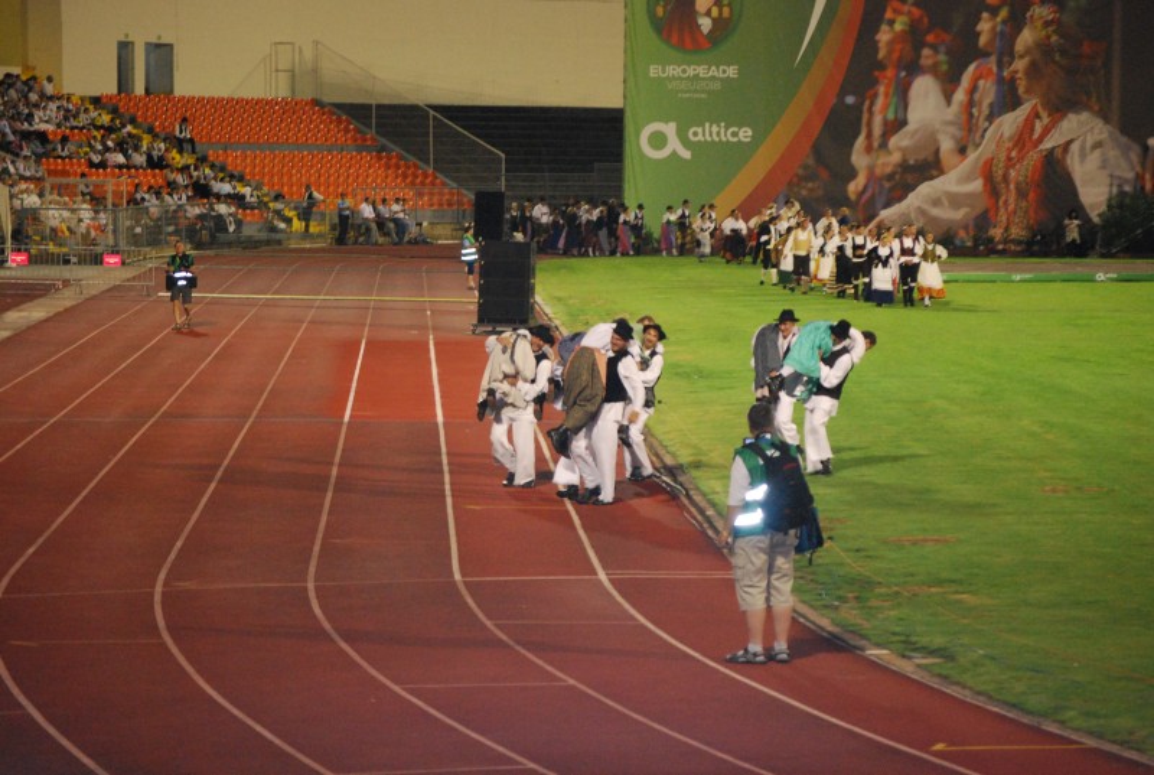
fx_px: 4095
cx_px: 577
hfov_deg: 16.0
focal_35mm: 128
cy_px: 388
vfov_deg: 10.8
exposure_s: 1/60
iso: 1600
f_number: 4.5
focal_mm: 85
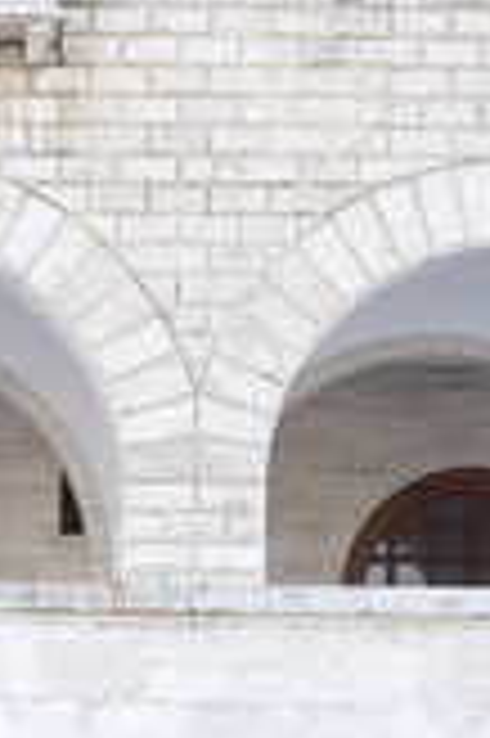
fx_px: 4992
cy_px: 943
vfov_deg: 8.3
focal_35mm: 244
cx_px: -328
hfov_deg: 5.5
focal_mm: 50
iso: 160
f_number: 4
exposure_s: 1/160
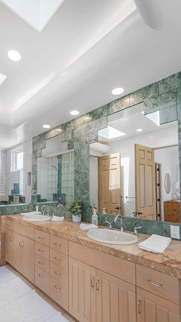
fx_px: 145
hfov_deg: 63.3
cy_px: 160
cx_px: 73
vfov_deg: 95.9
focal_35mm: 17
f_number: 14
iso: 100
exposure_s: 1/8
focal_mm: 16
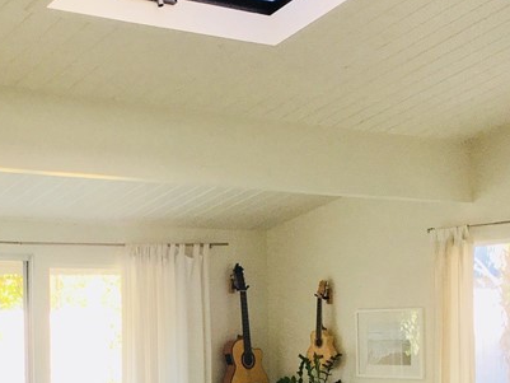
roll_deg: +0.5
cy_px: 348
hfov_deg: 25.9
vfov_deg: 19.5
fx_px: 1091
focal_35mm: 74
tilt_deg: -0.9
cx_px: 104
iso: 32
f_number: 2.2
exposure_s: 1/120
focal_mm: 4.15
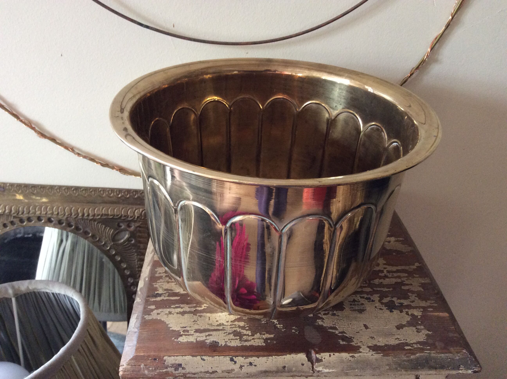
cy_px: 190
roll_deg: -0.6
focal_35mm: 32
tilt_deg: -31.4
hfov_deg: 56.9
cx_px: 254
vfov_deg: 44.1
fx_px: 468
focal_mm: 3.3
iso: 125
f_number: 2.4
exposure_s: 1/25
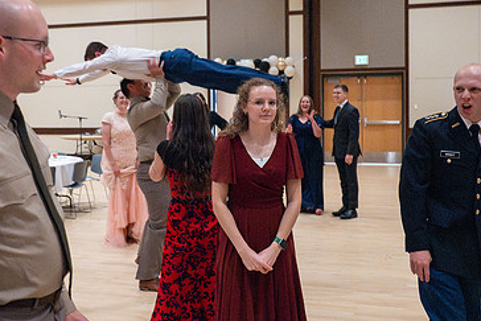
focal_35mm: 43
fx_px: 575
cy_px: 118
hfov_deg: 45.2
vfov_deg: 31.1
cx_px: 198
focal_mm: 27
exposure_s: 1/400
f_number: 3.5
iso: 20000
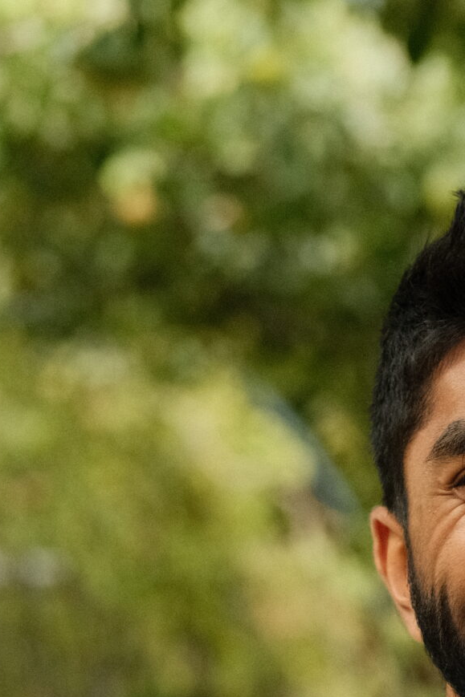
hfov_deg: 6.2
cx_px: 585
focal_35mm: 221
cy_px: 738
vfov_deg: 9.2
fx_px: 4283
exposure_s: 1/4000
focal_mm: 50
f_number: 2.8
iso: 2000
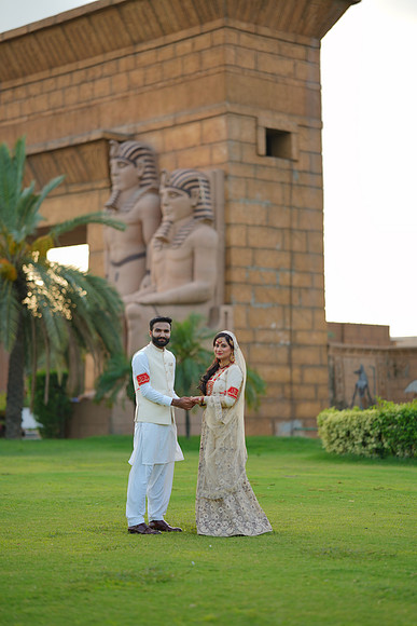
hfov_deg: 16.1
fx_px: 1476
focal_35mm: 85
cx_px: 208
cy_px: 313
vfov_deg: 23.9
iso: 50
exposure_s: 1/500
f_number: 1.4
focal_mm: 85
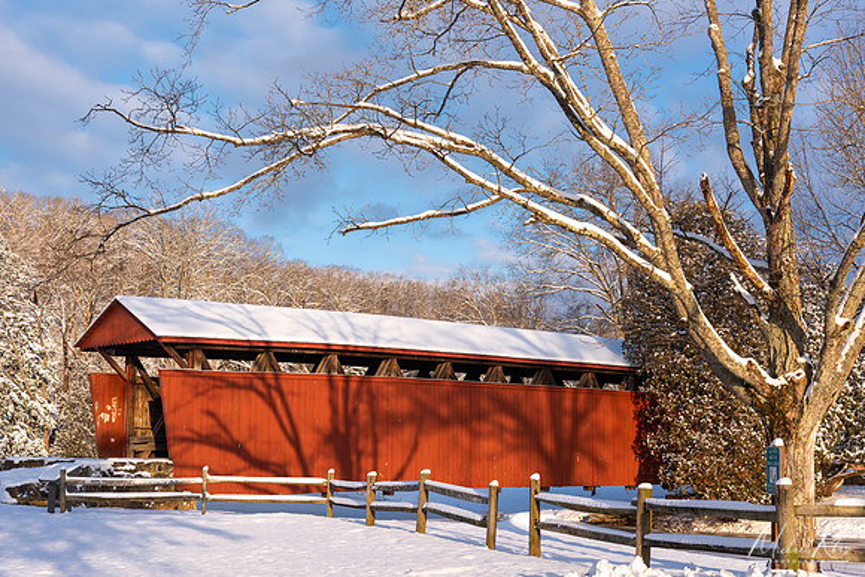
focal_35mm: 50
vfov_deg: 27.0
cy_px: 300
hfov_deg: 39.6
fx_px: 1201
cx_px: 432
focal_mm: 48
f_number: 11
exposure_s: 1/60
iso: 64
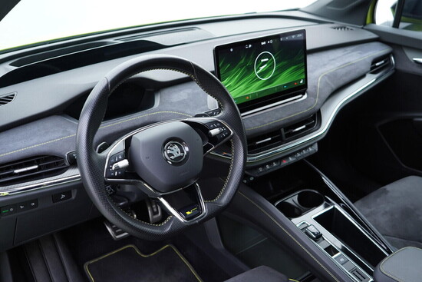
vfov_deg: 36.9
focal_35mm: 36
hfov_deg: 53.1
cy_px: 141
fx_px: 422
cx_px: 211
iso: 250
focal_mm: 24
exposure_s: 1/40
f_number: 2.8
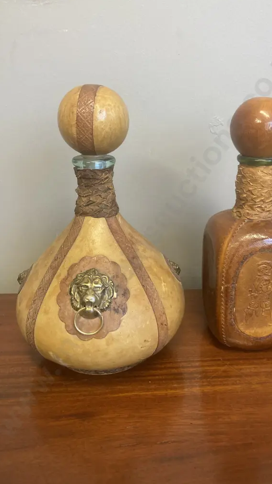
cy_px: 240
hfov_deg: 37.7
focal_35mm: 31
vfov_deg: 62.6
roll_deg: +1.4
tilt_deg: -18.4
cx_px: 149
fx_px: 397
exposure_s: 1/60
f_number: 1.8
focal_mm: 3.99
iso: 160
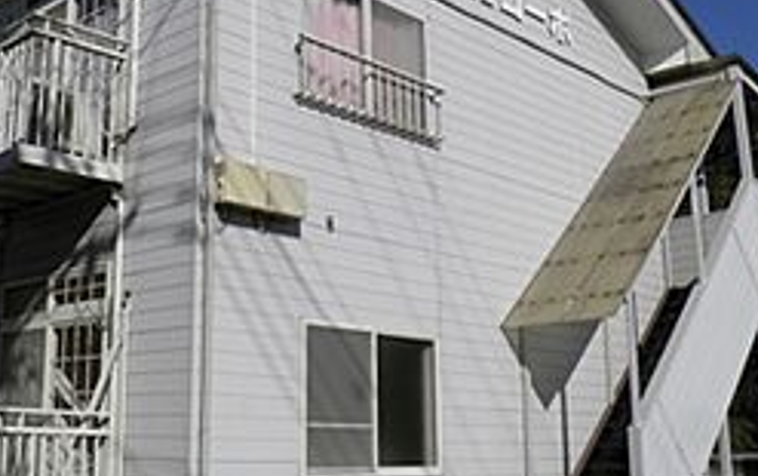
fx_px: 993
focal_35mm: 48
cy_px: 172
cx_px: 221
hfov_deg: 41.0
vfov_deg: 26.8
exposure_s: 1/800
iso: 50
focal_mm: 4.9
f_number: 5.7
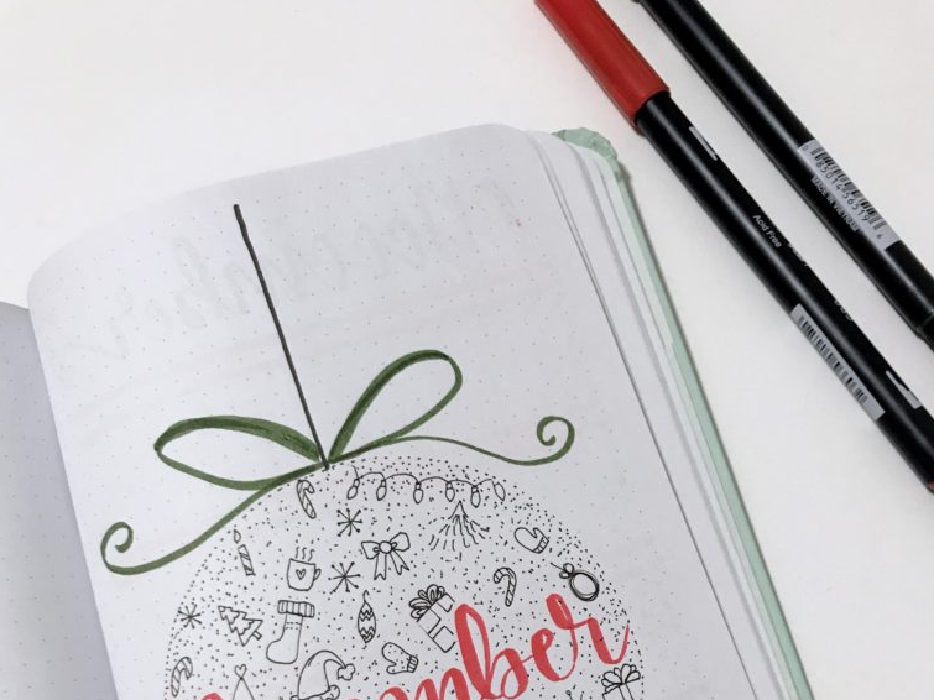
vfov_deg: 35.6
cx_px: 470
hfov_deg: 49.0
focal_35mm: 38
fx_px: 1025
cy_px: 622
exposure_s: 1/15
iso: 40
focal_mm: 3.99
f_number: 1.8
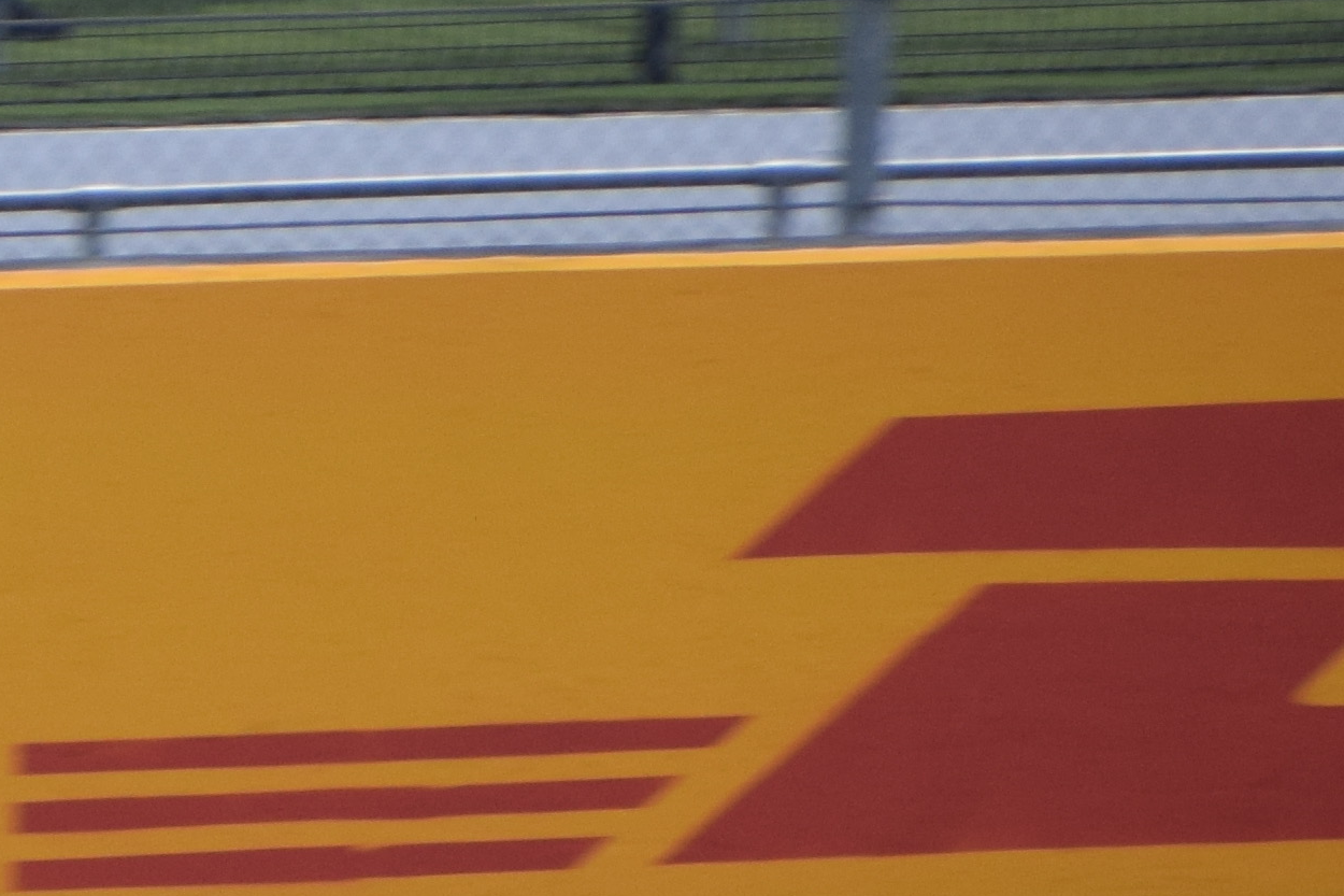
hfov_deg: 1.7
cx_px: -1191
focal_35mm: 1224
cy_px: 609
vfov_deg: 1.1
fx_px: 45687
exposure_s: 1/1600
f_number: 5.6
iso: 400
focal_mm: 170
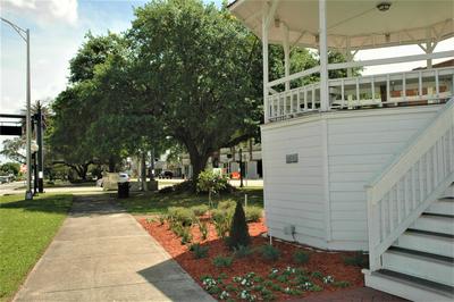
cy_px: 151
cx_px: 227
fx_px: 416
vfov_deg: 39.9
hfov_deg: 57.3
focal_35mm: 33
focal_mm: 22
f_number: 11
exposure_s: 1/500
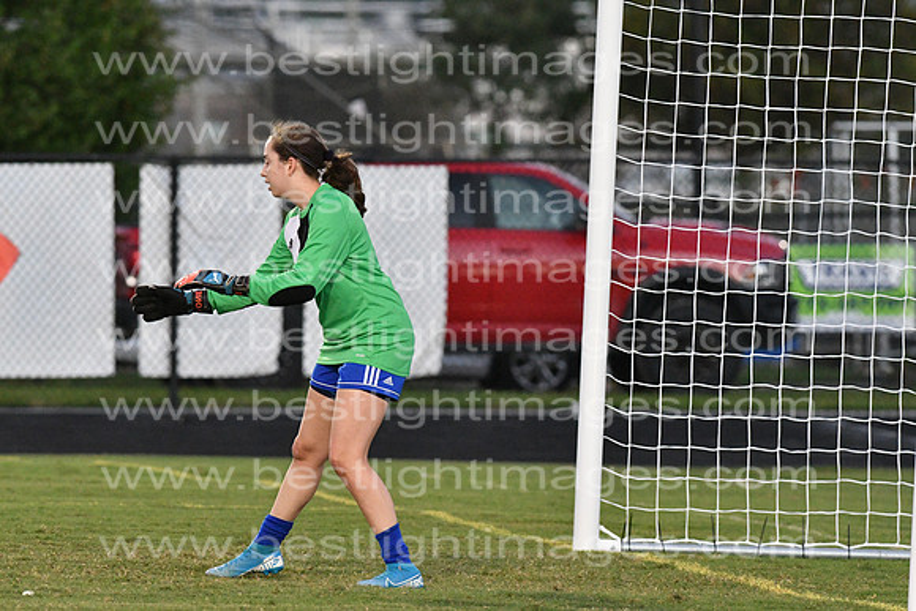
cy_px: 306
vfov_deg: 3.1
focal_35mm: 450
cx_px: 458
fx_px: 11452
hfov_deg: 4.6
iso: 6400
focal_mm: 300
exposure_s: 1/400
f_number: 5
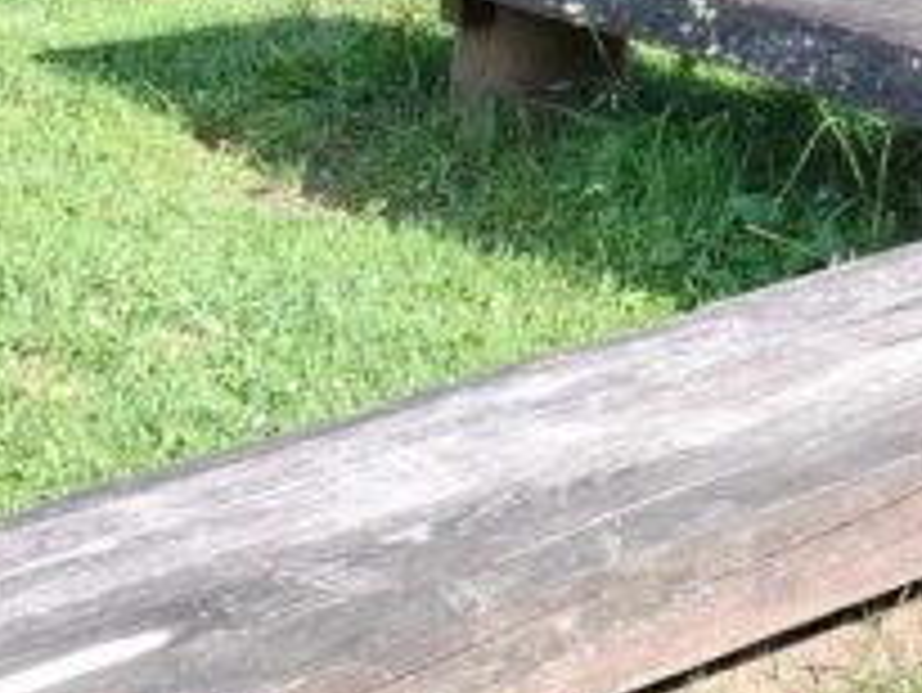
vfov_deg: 11.5
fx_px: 3065
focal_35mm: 115
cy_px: -716
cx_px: 1435
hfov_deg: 15.6
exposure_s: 1/491
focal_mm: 5.54
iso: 50
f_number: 1.8
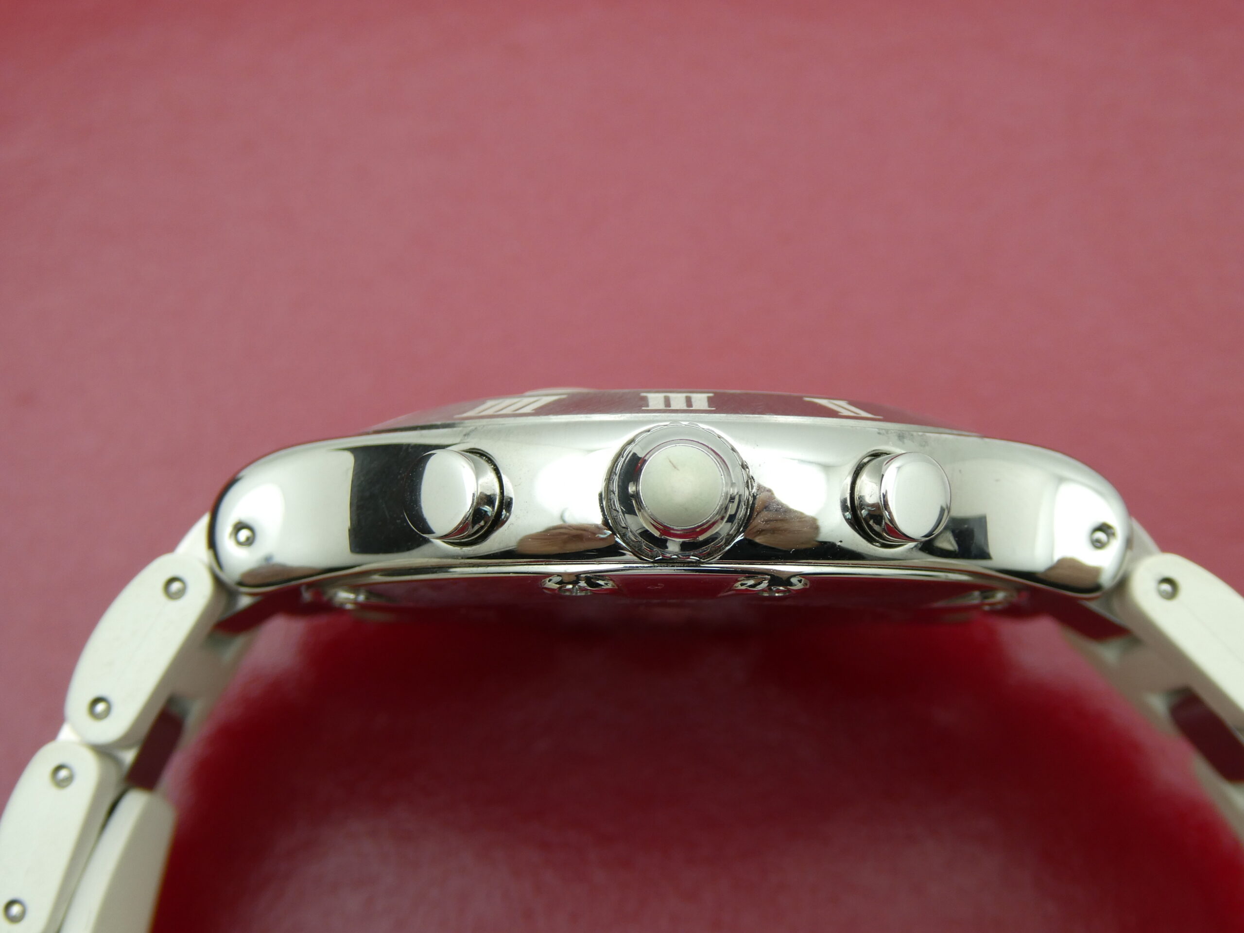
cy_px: 466
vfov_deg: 19.9
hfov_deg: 26.3
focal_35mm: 74
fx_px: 2659
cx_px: 622
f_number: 4.6
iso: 80
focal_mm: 13.2
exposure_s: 1/80
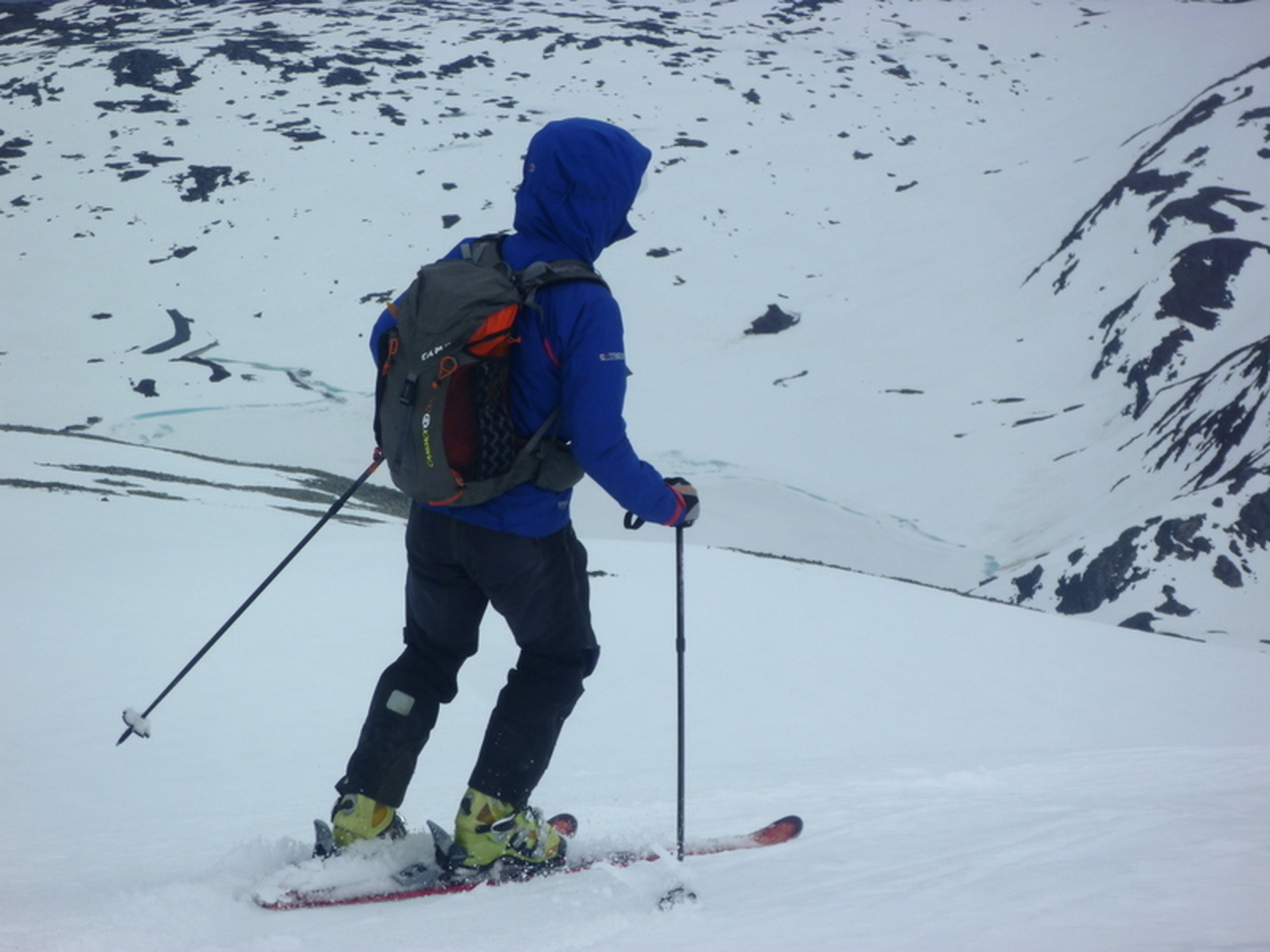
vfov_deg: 14.4
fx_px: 3779
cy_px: 476
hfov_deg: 19.1
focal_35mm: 103
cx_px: 635
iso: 80
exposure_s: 1/800
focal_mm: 18.3
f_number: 5.7
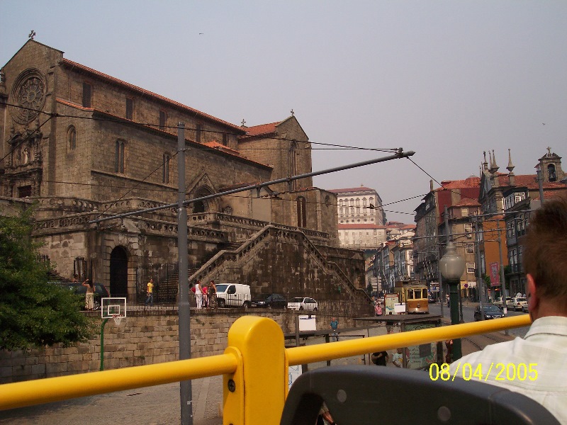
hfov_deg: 49.0
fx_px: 622
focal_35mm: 38
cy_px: 212
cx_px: 284
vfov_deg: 37.7
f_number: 4.8
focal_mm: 8
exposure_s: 1/700
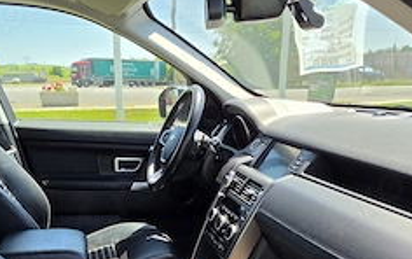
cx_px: 169
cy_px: 273
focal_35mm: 35
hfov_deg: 55.0
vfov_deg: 32.7
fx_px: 393
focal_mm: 2.2
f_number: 1.9
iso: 32
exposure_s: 1/631
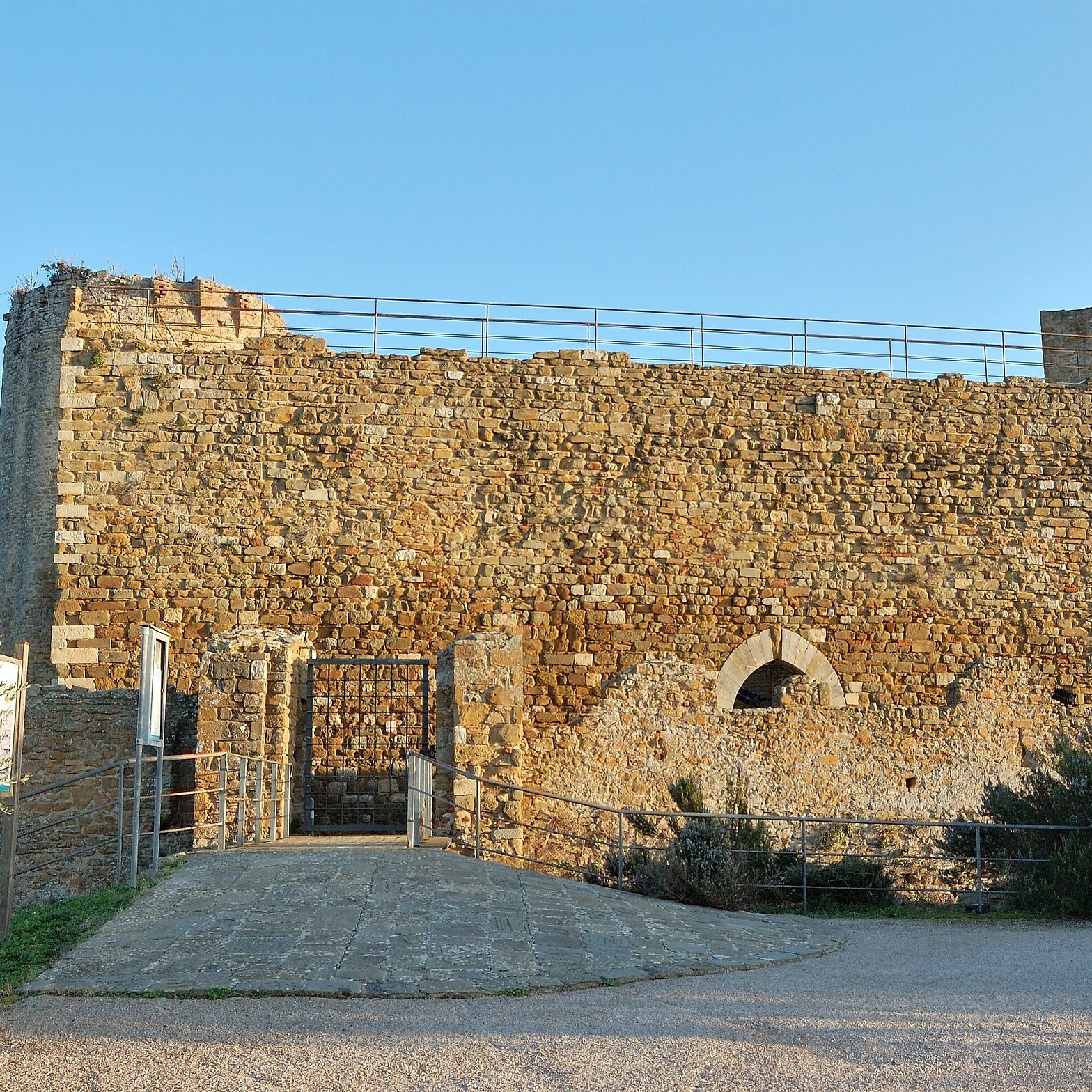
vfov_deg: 42.8
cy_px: 540
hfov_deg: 42.6
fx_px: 1392
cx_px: 665
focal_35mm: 39
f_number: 8
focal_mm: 20
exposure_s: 1/160
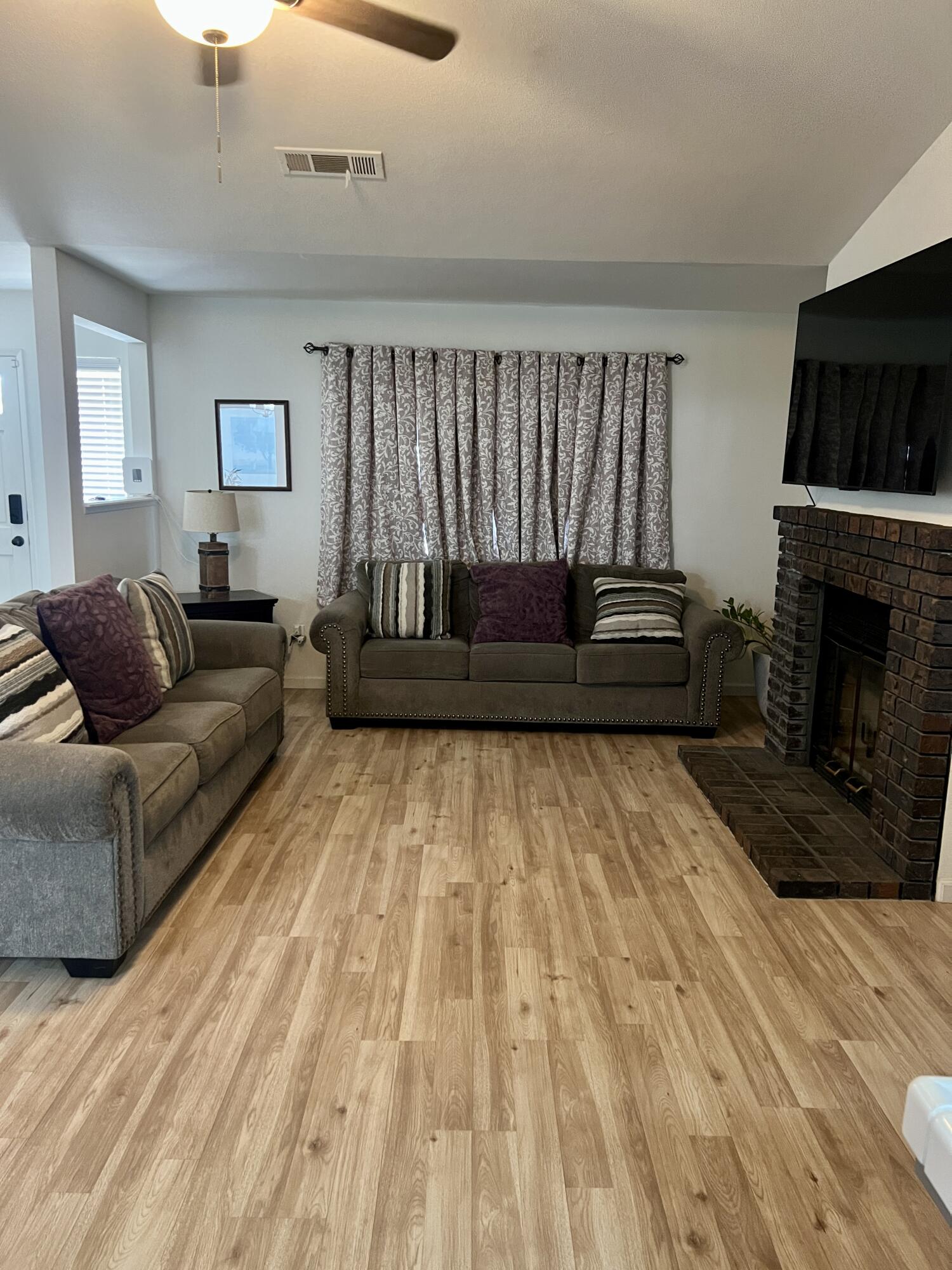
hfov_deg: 53.1
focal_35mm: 26
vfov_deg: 67.3
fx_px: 953
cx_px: 476
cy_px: 635
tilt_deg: -8.5
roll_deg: +0.7
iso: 400
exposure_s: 1/40
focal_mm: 5.7
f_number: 1.5
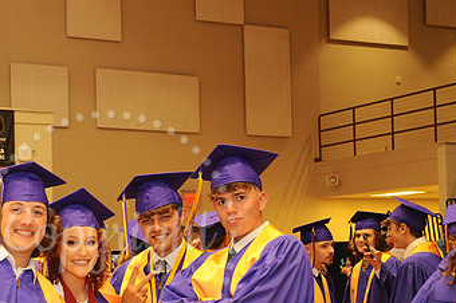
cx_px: 109
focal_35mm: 75
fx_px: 949
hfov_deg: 26.6
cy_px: 237
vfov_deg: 18.0
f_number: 5.6
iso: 1250
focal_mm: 44
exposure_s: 1/60
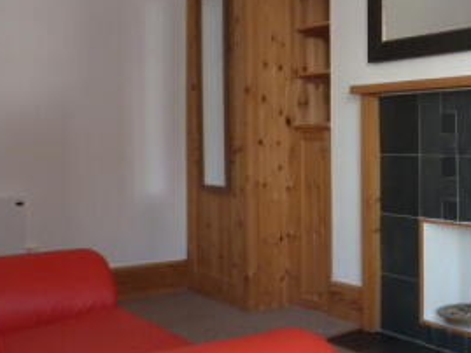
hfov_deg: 35.1
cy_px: 123
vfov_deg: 27.9
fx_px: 708
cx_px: 404
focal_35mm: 52
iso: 250
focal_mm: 4.3
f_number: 3.3
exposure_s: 1/60
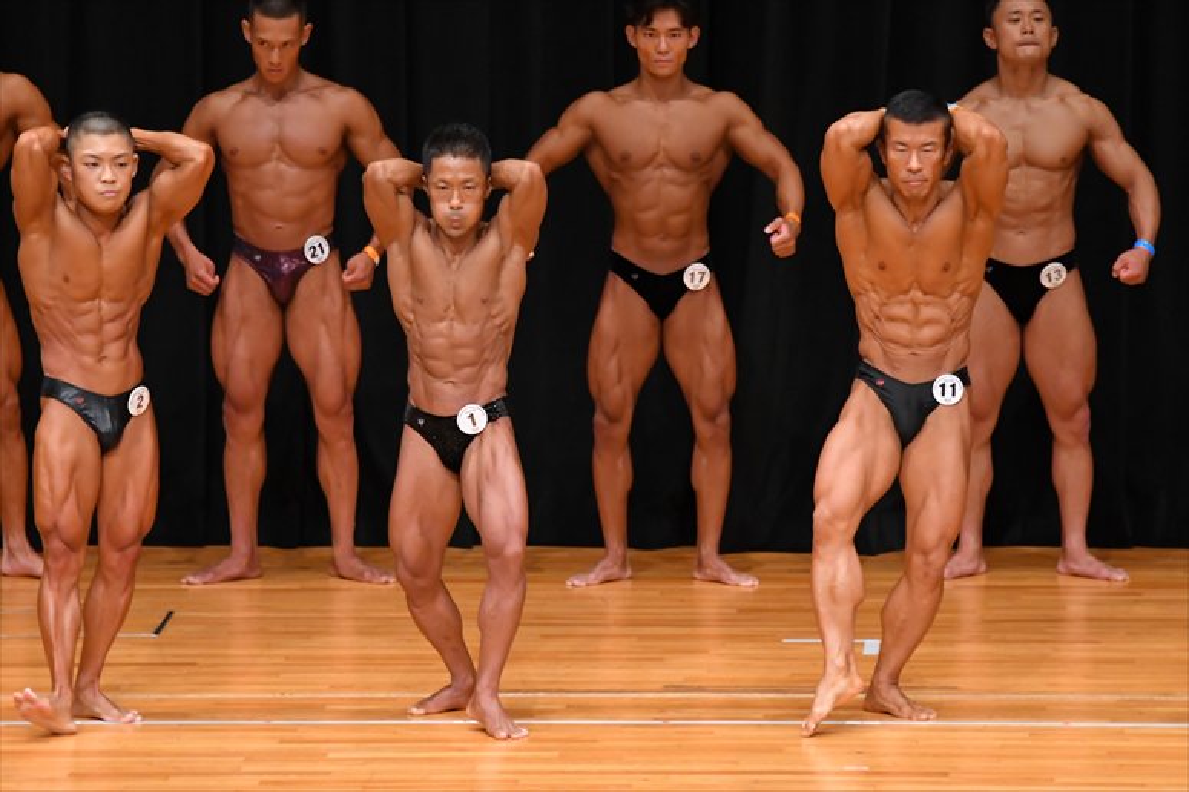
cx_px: 594
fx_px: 9408
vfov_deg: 4.8
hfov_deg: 7.2
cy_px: 396
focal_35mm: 285
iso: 4000
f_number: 5.6
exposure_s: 1/400
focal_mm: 190
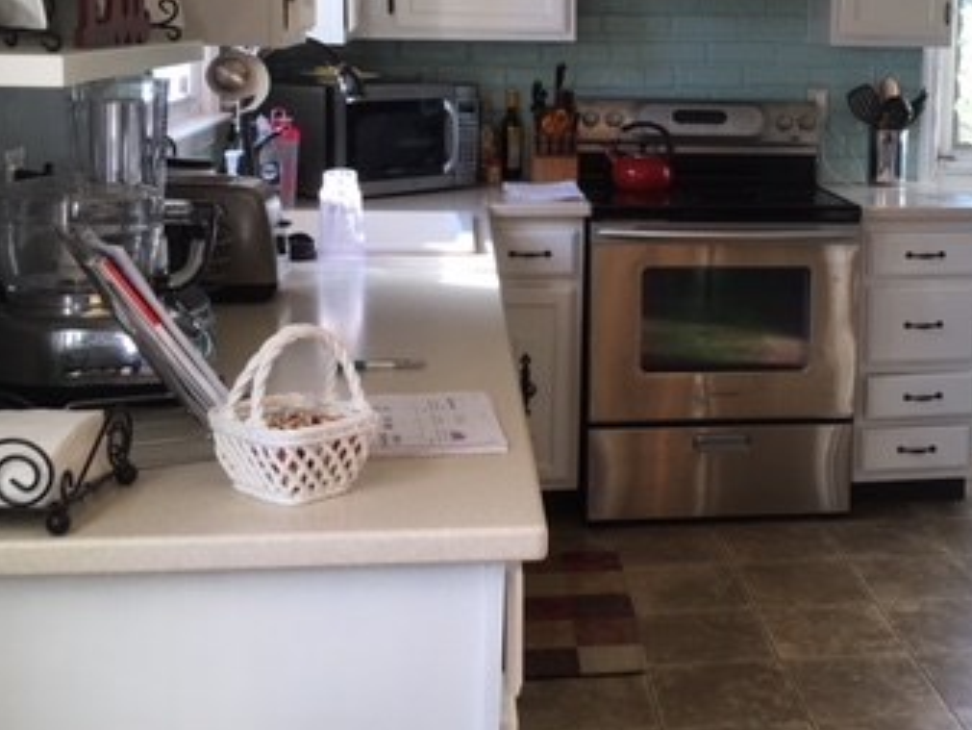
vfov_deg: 26.3
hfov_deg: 34.0
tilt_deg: -7.6
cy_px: 205
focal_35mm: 55
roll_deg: -1.5
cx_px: 761
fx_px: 1545
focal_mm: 4.15
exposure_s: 1/40
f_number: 2.2
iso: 32
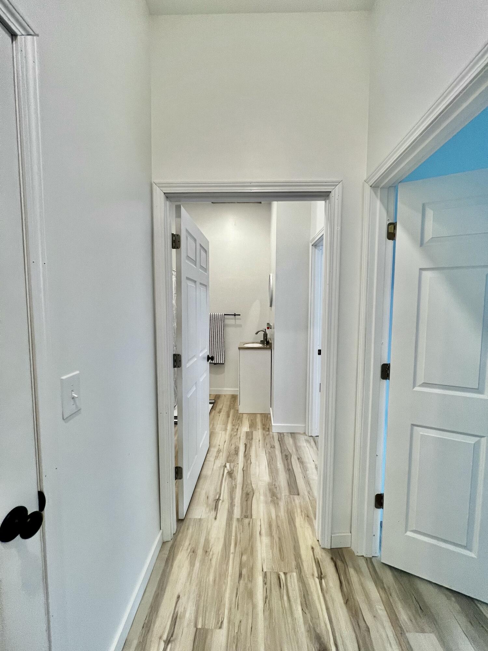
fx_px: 244
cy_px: 326
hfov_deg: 89.9
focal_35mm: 13
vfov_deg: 106.2
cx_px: 244
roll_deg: +0.1
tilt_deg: -4.0
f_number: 1.8
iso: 160
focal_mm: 1.57
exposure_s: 1/120
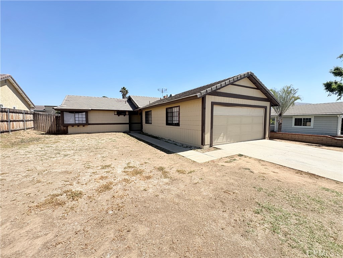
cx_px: 172
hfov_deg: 102.1
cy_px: 129
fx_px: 139
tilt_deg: -3.8
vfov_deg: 85.7
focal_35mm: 14
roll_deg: +0.7
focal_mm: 2.22
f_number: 2.2
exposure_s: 1/1748
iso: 50
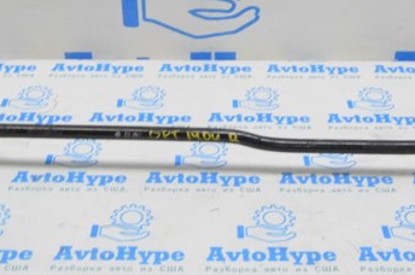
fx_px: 771
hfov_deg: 30.1
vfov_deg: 20.0
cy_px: 61
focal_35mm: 67
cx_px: 216
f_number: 20
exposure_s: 1/20
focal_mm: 24
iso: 6400
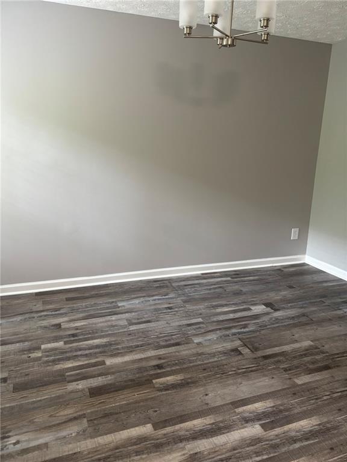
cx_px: 174
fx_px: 348
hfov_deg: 53.1
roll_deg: -2.4
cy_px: 231
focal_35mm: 26
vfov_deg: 67.3
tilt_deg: -14.2
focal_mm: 5.96
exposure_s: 1/60
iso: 160
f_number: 1.6
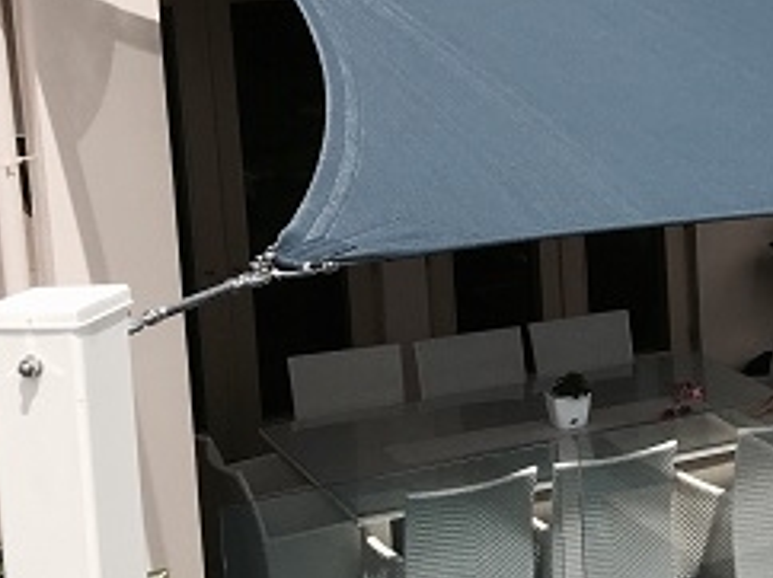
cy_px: 121
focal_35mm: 96
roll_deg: +0.9
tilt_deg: -9.2
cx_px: 1099
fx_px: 2142
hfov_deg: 18.5
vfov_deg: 15.3
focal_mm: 4.15
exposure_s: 1/2079
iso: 25
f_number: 2.2
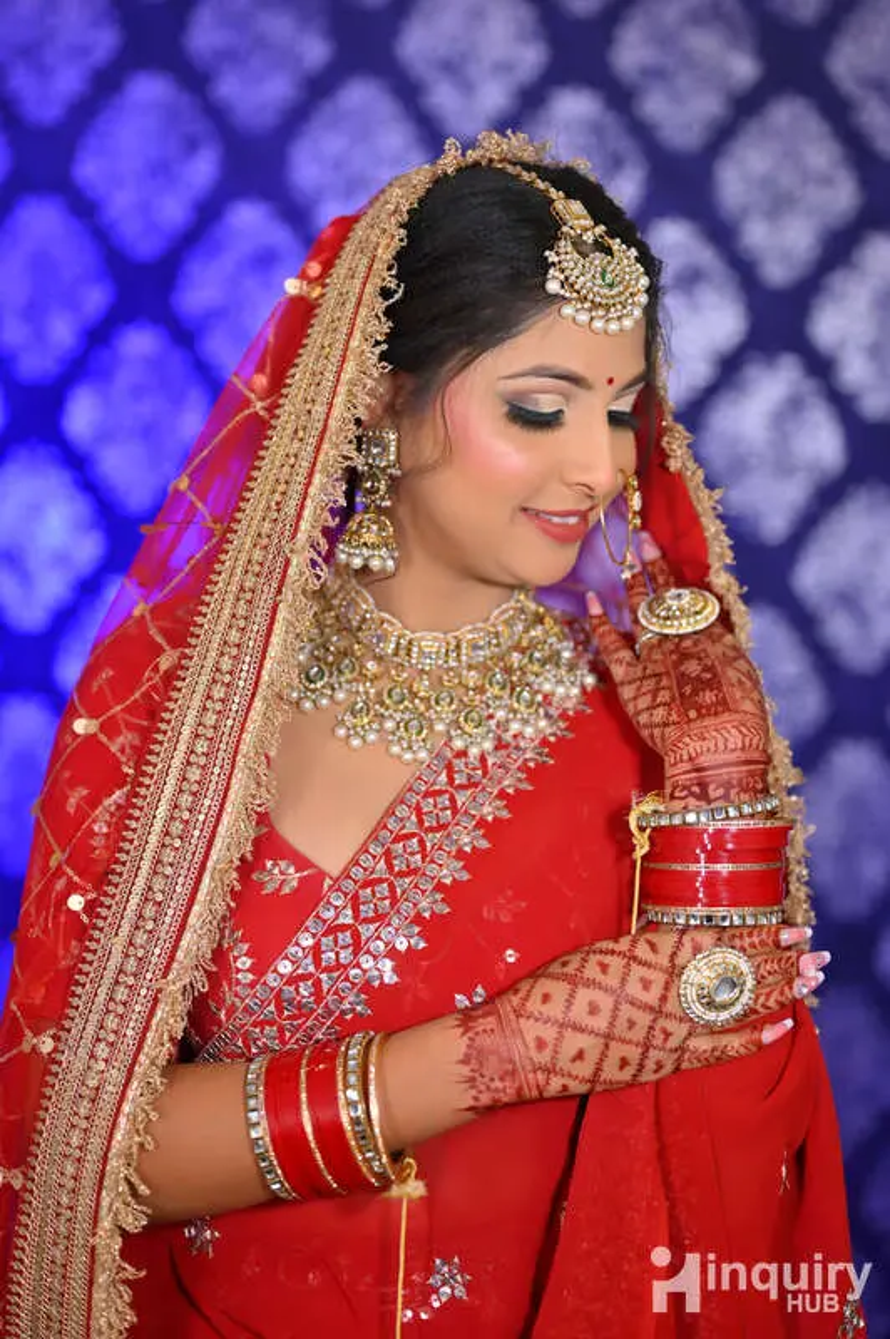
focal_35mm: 50
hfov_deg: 26.9
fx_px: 1857
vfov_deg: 39.6
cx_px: 445
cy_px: 670
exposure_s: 1/200
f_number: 2.2
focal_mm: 50
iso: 400
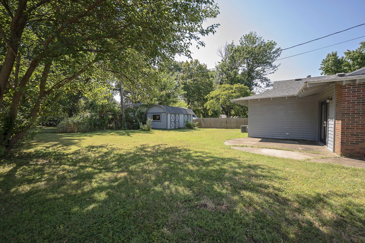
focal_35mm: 14
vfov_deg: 81.1
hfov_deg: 104.3
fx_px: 142
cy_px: 122
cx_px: 182
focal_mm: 14
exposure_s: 1/500
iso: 125
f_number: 2.8
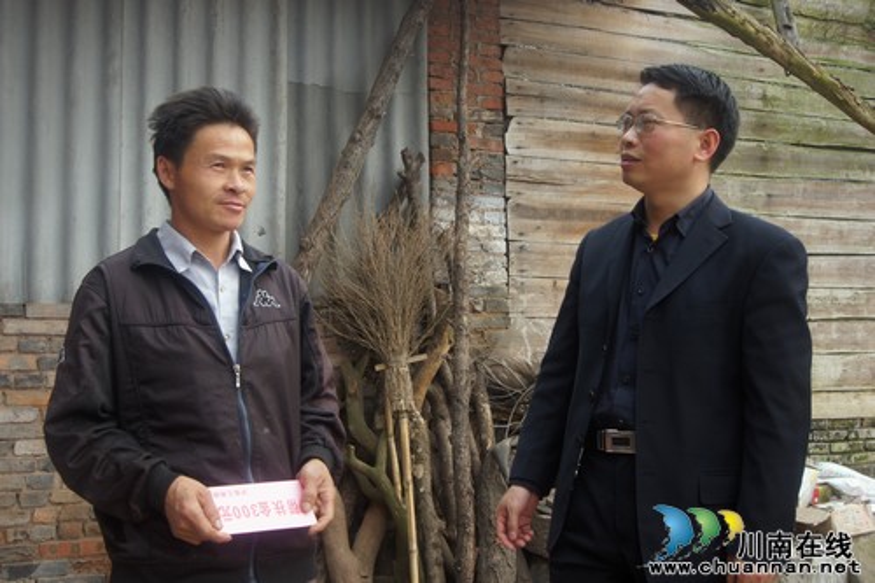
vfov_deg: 31.9
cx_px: 438
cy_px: 292
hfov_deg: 46.4
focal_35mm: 42
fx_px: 1020
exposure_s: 1/80
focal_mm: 28
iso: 200
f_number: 9
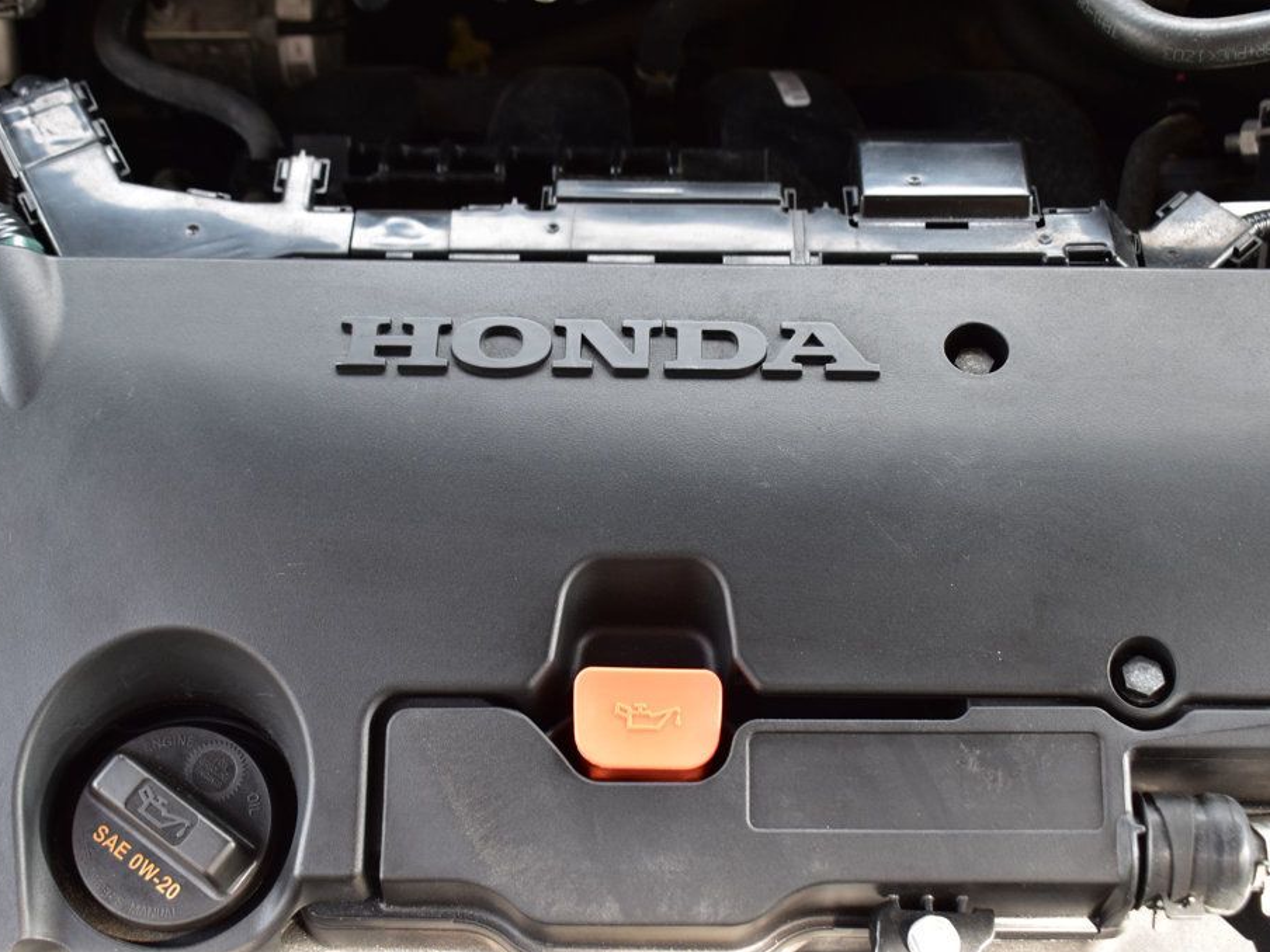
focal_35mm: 49
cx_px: 610
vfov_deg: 29.7
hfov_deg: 38.9
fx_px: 1798
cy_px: 477
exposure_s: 1/50
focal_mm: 30
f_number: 8
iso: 400
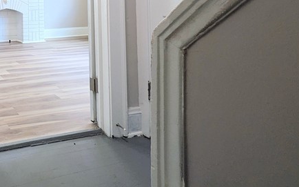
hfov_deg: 45.1
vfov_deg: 32.5
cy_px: -12
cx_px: -12
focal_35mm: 35
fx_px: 285
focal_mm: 1.85
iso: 77
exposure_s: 1/40
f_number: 2.2
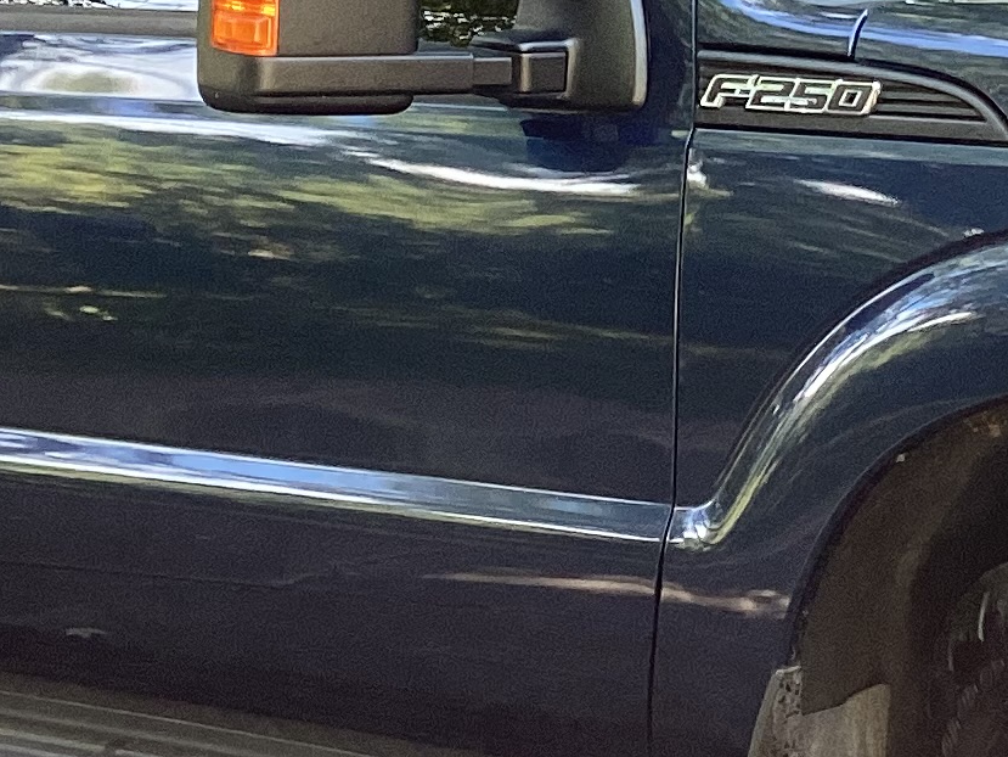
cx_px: 737
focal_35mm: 122
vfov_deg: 12.1
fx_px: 3553
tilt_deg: -9.2
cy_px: 164
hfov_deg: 16.1
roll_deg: +2.2
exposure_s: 1/120
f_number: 2.4
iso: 80
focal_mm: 3.3
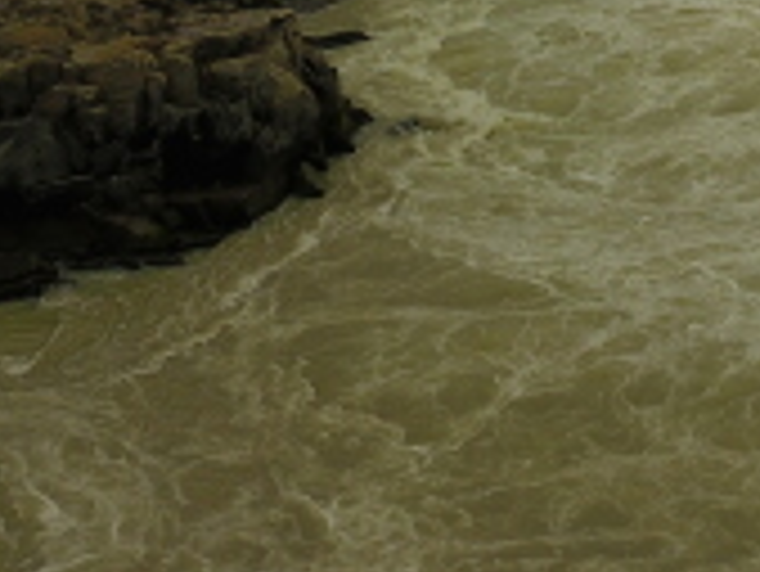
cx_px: 1023
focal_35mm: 84
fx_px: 1846
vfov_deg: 16.4
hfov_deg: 20.9
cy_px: -232
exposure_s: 1/100
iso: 117
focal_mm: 4.73
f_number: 2.2
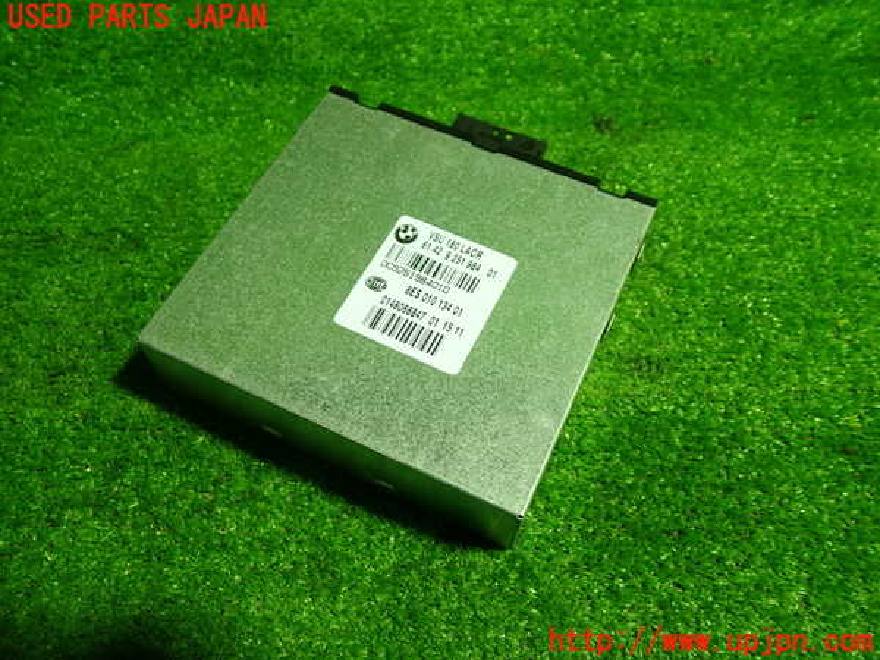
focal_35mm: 30
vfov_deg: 46.8
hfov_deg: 60.0
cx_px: 440
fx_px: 763
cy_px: 330
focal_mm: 5.4
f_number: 2.3
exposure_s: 1/30
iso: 200
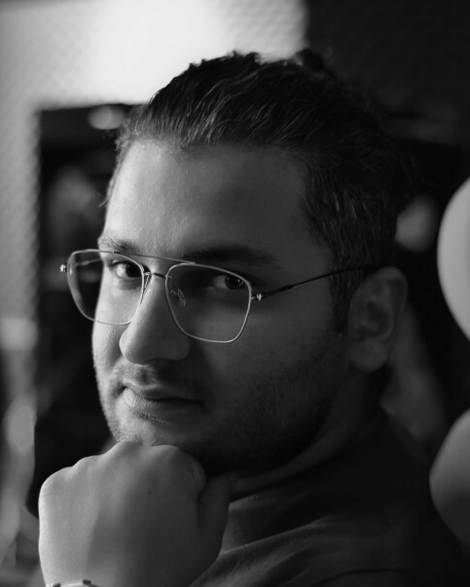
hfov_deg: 18.1
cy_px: 344
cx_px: 235
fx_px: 1478
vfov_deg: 22.5
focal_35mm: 85
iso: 640
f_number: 2
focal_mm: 50
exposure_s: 1/50
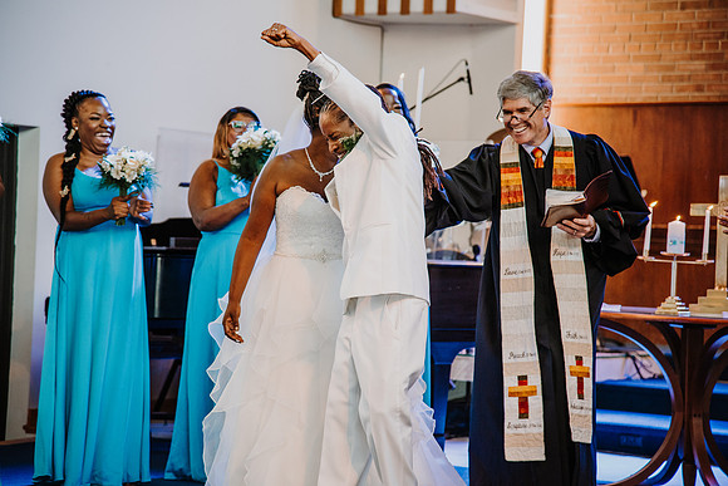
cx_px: 364
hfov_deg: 17.1
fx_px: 2427
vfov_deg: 11.4
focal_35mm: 120
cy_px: 243
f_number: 4
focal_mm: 120
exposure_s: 1/125
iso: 1000
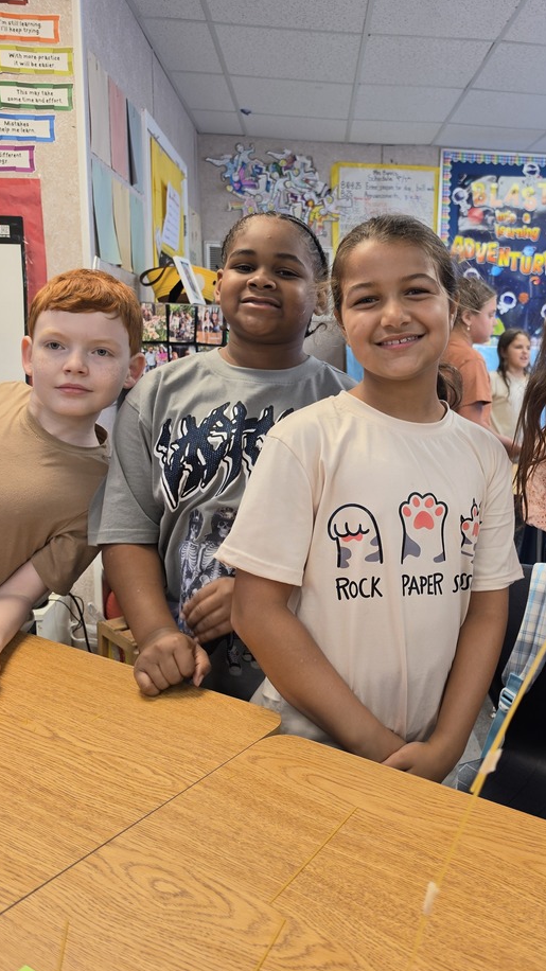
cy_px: 469
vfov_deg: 67.9
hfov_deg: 40.5
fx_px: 721
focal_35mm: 28
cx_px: 400
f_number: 1.4
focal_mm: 6.5
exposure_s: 1/120
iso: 64
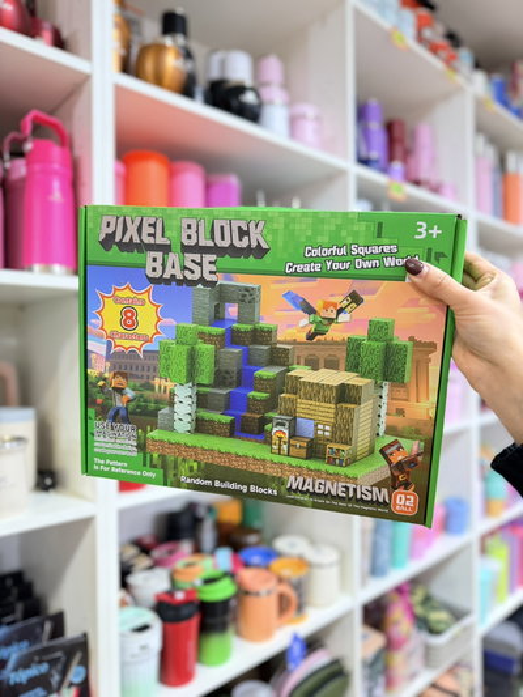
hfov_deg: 56.8
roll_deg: +0.5
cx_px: 262
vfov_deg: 71.6
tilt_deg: +0.4
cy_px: 348
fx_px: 483
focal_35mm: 24
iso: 640
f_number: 1.78
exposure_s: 1/50
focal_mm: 6.76
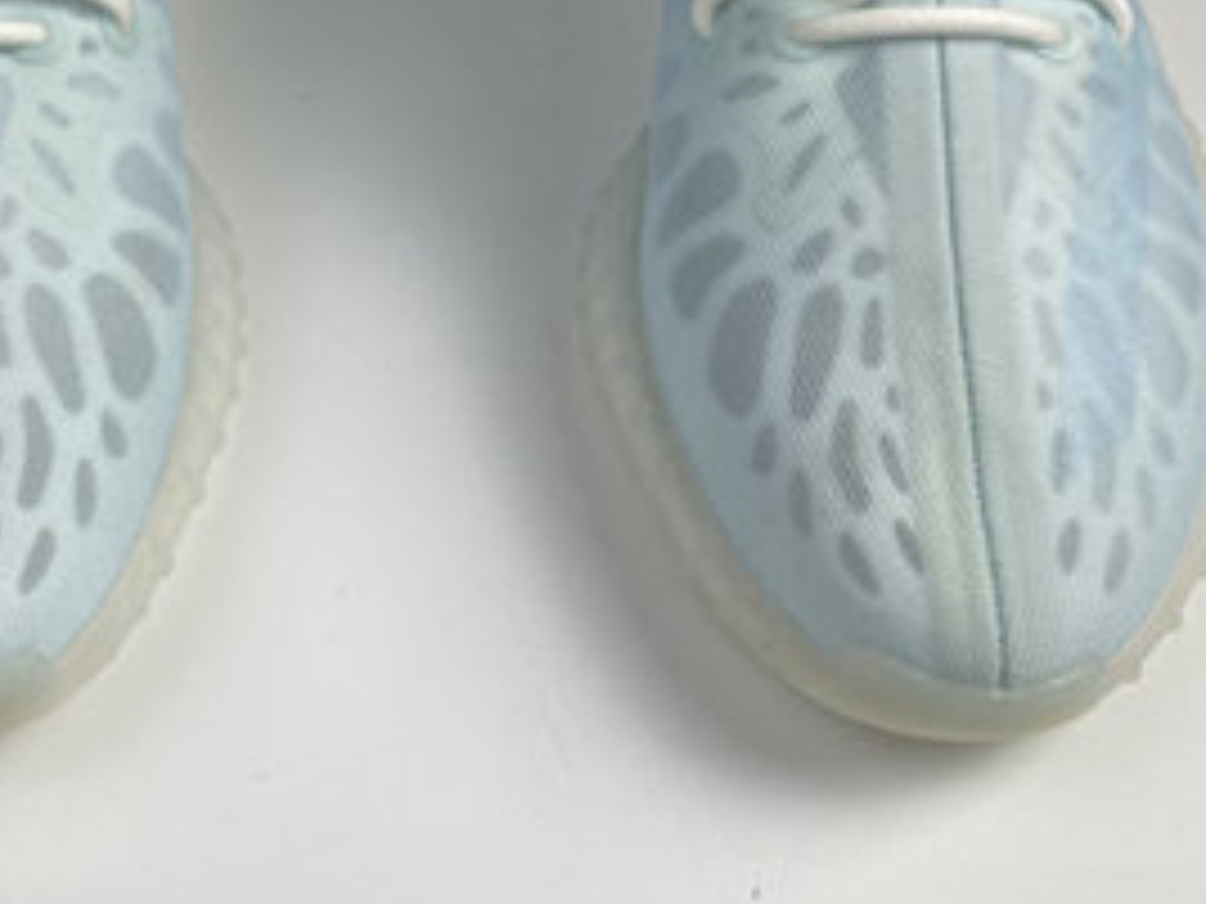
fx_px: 2369
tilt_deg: -46.3
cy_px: 25
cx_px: 310
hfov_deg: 28.2
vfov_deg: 21.0
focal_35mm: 68
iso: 40
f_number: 1.6
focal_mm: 4.2
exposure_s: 1/121
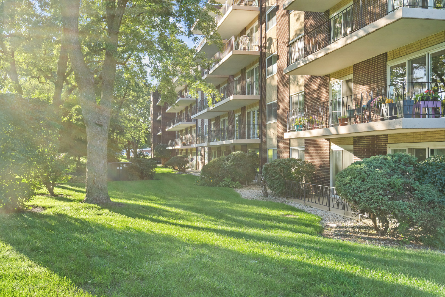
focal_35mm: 33
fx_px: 408
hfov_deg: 57.2
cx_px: 222
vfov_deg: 40.0
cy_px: 148
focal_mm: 33
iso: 1000
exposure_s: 1/100
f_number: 10
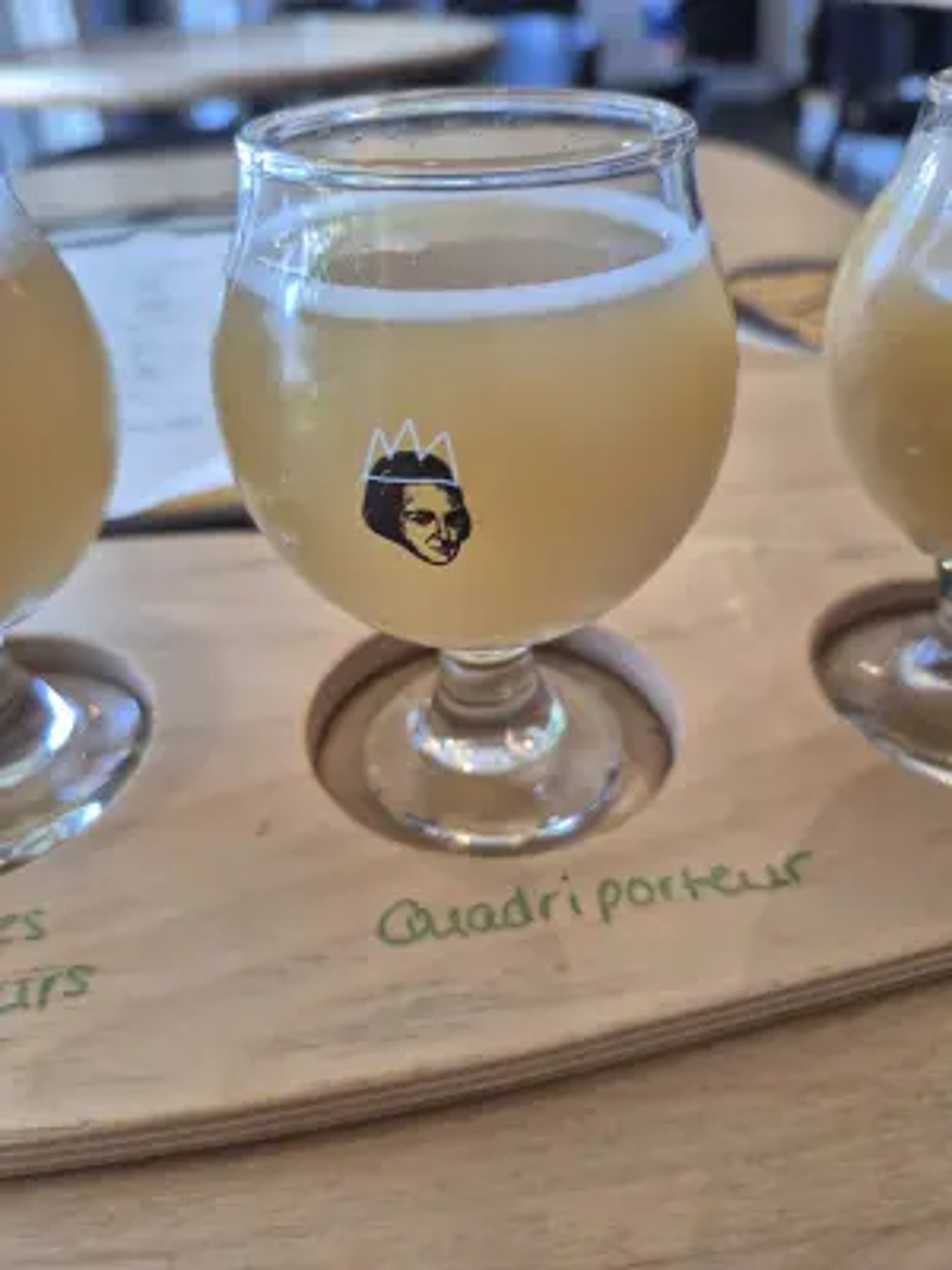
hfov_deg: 58.9
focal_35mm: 23
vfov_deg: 73.9
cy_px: 635
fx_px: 843
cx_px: 476
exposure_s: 1/120
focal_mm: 5.4
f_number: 1.8
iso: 160
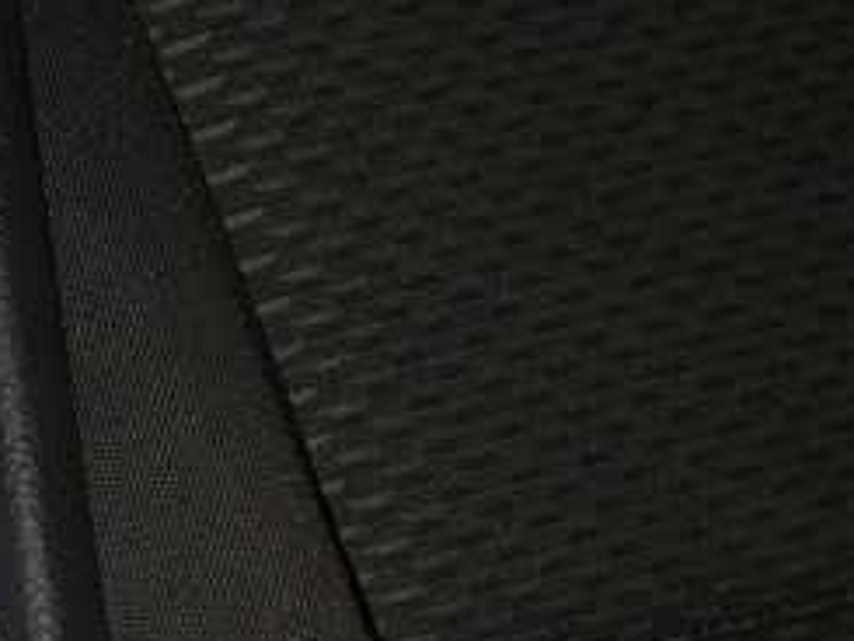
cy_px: 439
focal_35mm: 122
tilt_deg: -55.6
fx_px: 3011
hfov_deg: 13.5
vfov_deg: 12.1
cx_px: -918
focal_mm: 3.99
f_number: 1.8
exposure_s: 1/19
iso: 32
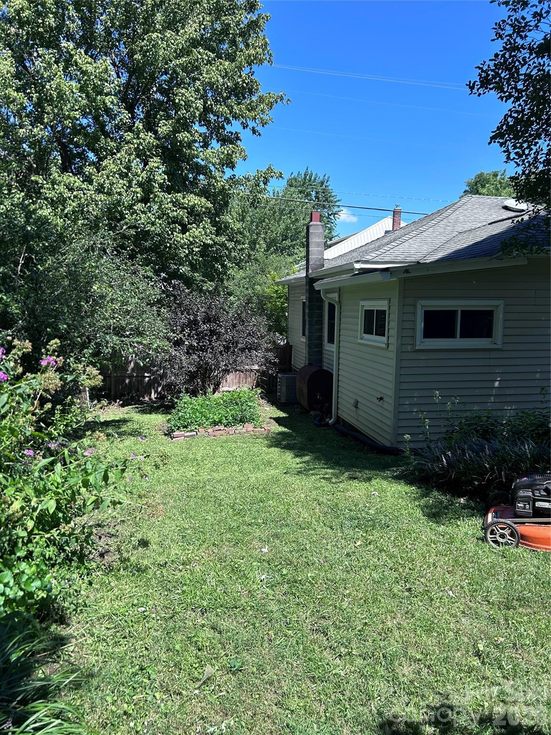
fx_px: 552
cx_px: 276
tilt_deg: -6.1
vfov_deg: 67.3
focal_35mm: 26
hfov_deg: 53.1
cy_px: 368
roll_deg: -2.1
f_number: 1.5
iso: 50
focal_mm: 5.7
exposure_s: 1/1934
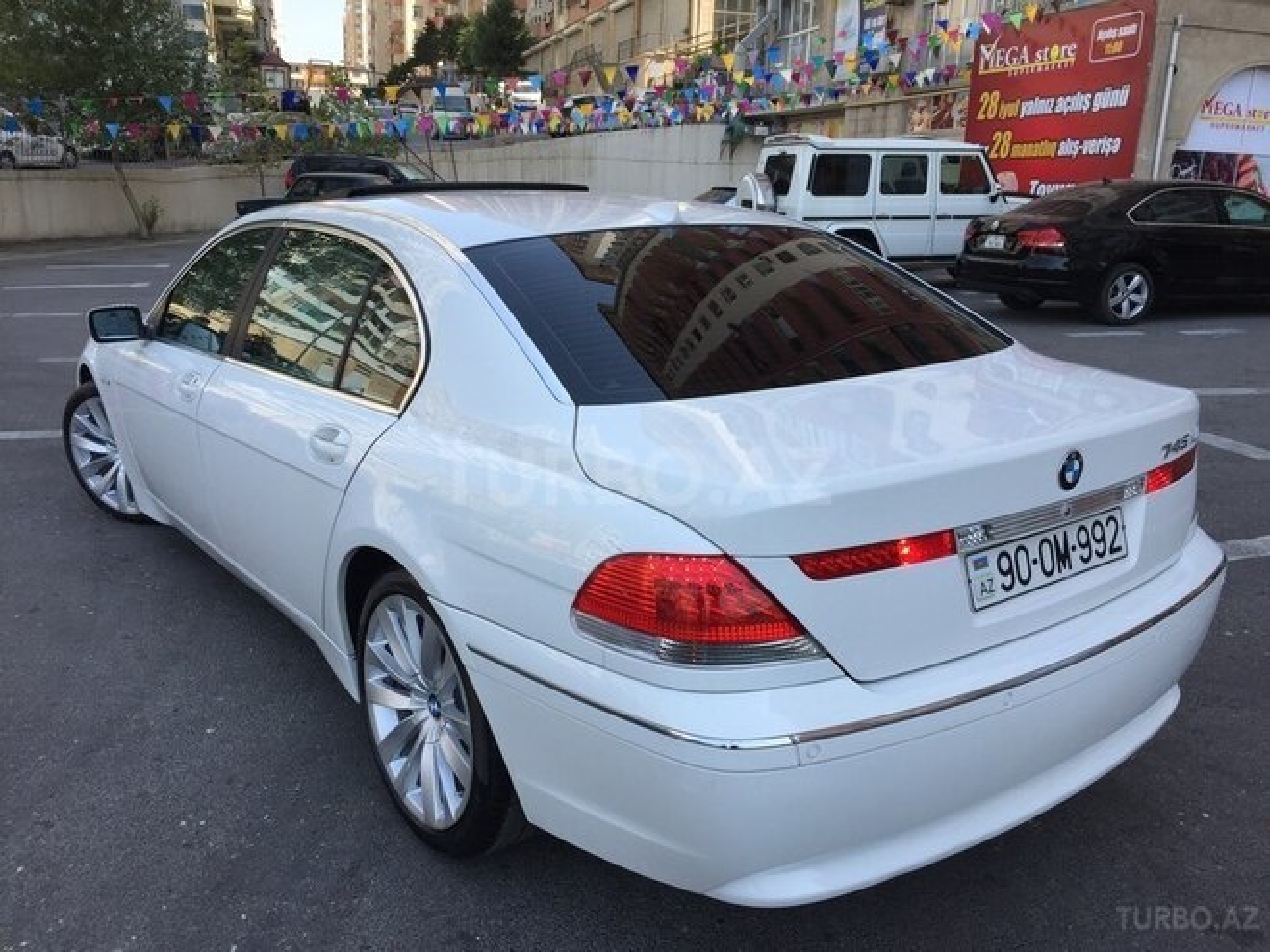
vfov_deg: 48.2
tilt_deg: -13.3
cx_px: 635
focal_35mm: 29
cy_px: 476
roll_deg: -3.0
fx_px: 1064
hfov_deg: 61.7
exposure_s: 1/775
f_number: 2.2
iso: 32
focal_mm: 4.15
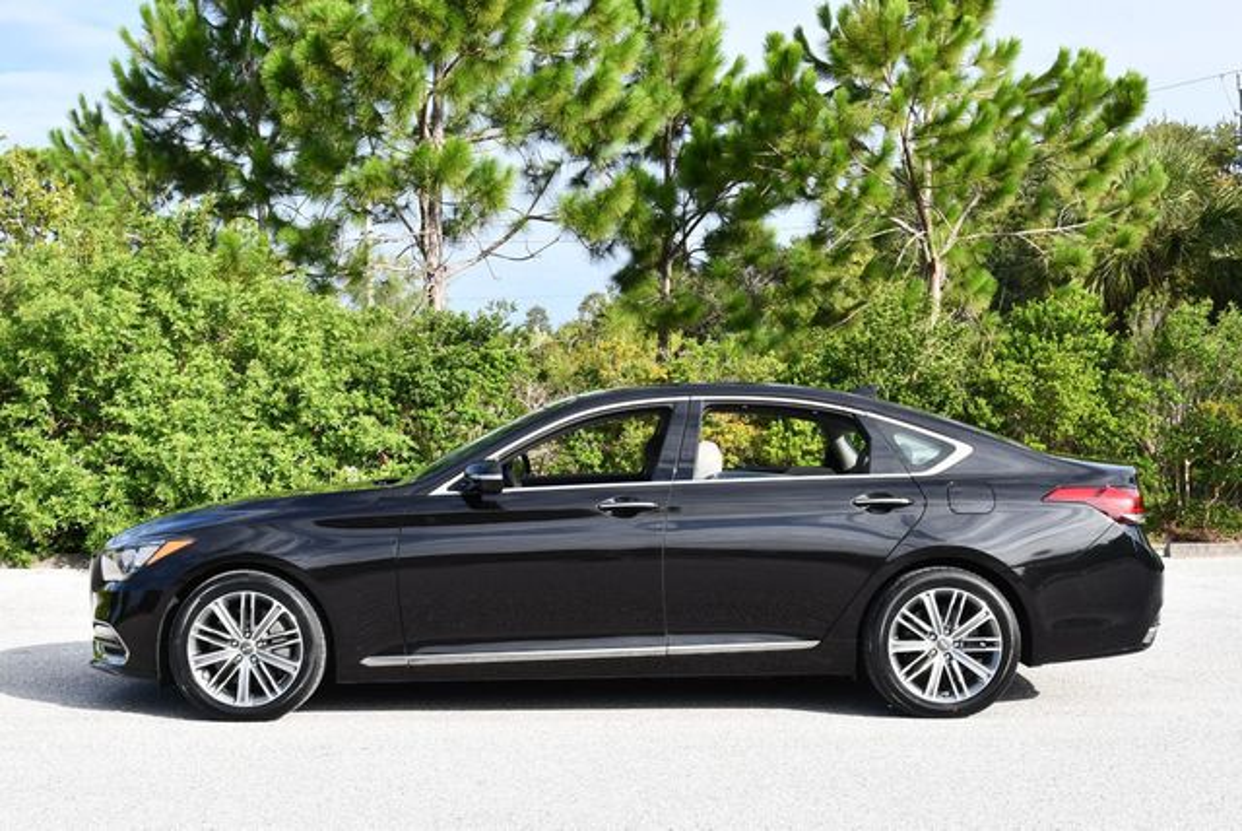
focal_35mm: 52
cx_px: 621
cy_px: 416
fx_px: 1796
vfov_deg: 26.0
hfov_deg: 38.2
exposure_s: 1/250
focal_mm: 26
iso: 200
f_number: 8
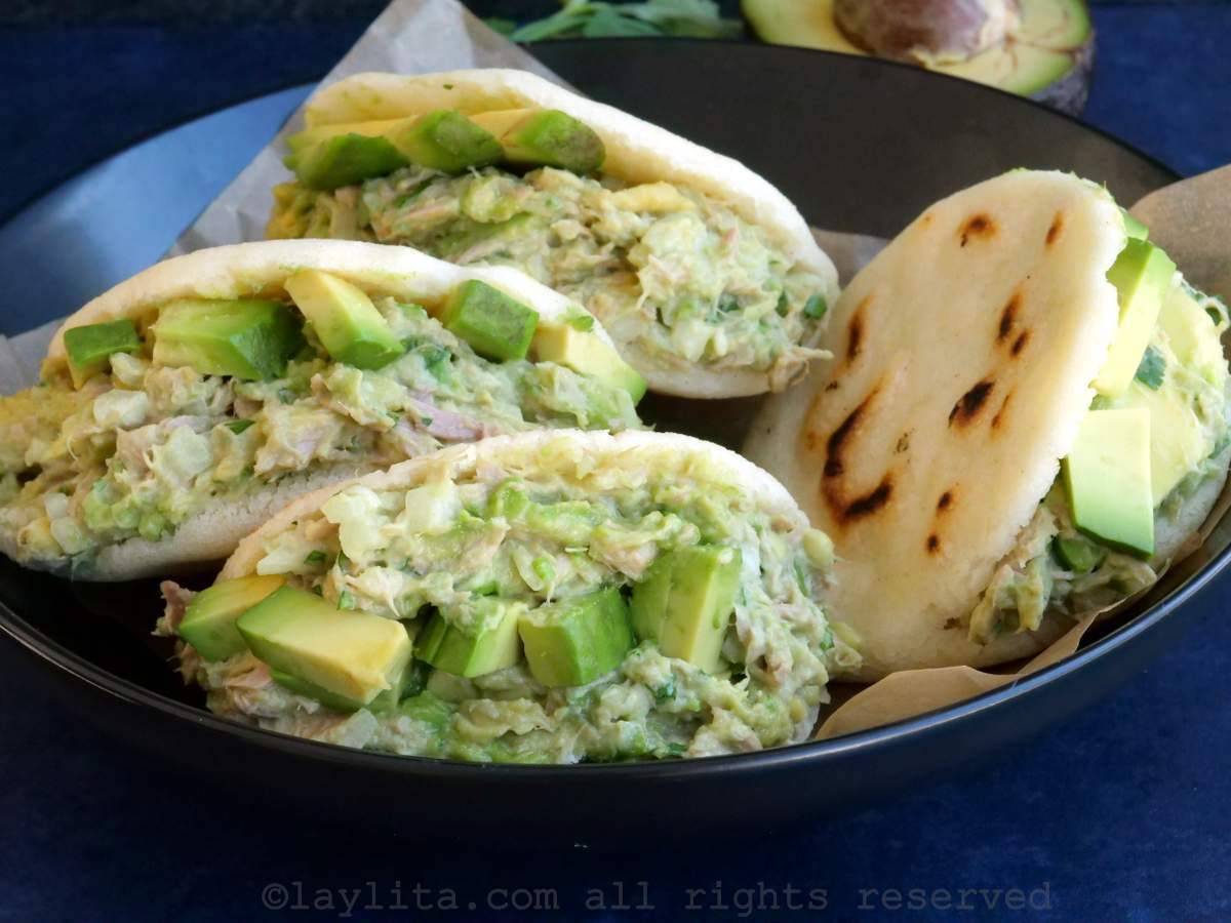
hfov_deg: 20.4
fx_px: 3414
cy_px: 462
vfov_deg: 15.4
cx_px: 616
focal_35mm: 96
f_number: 13
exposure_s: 1/125
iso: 2500
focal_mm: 48
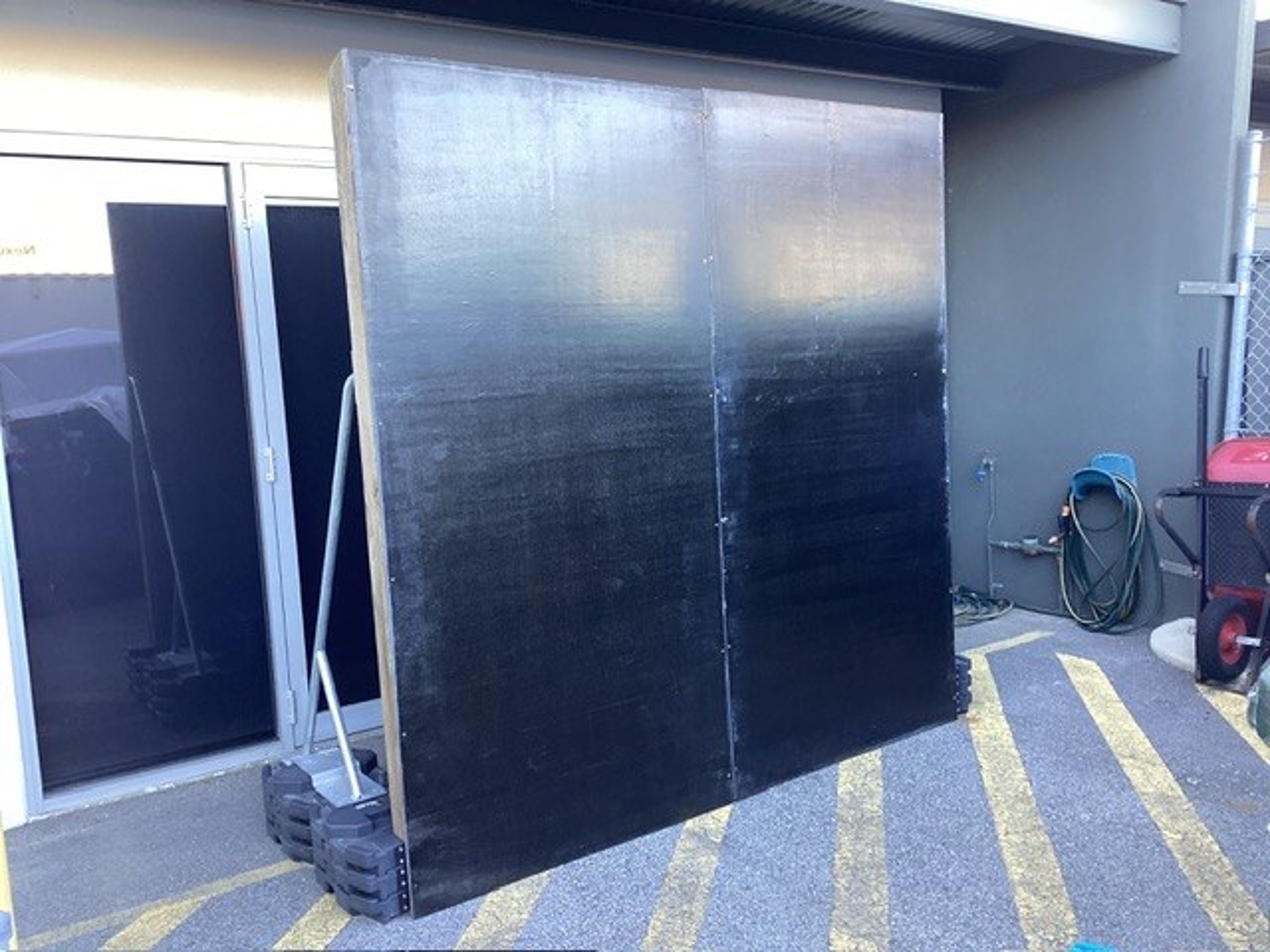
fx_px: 1137
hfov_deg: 58.4
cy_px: 476
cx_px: 635
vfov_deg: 45.4
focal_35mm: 31
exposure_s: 1/60
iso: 100
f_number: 2.4
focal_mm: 3.3
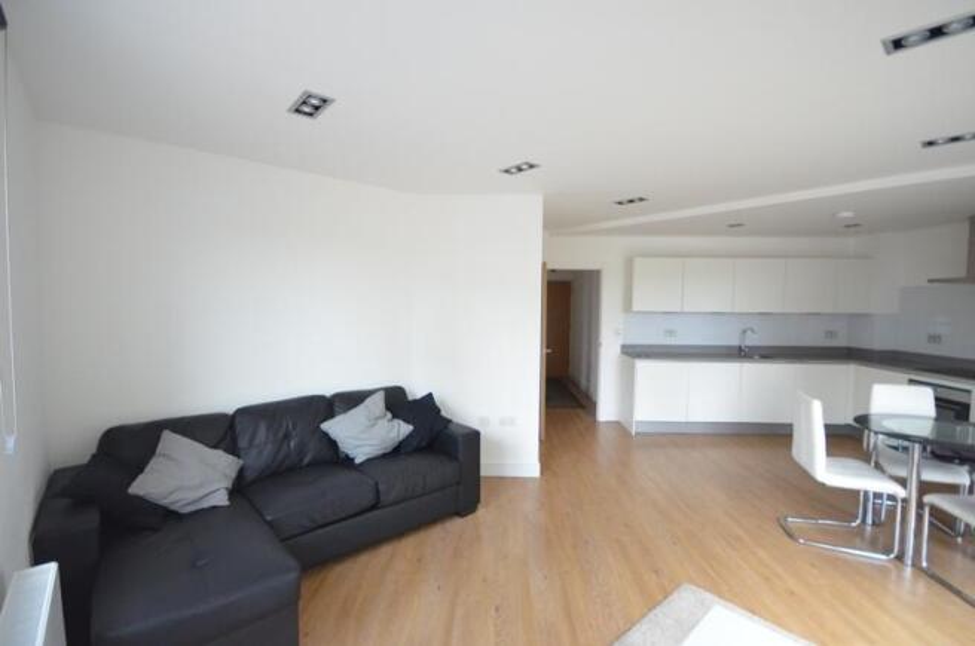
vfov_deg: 77.1
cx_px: 488
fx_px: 406
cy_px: 323
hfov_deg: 100.5
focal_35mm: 15
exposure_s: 1/320
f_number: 4
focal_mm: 10
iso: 2500
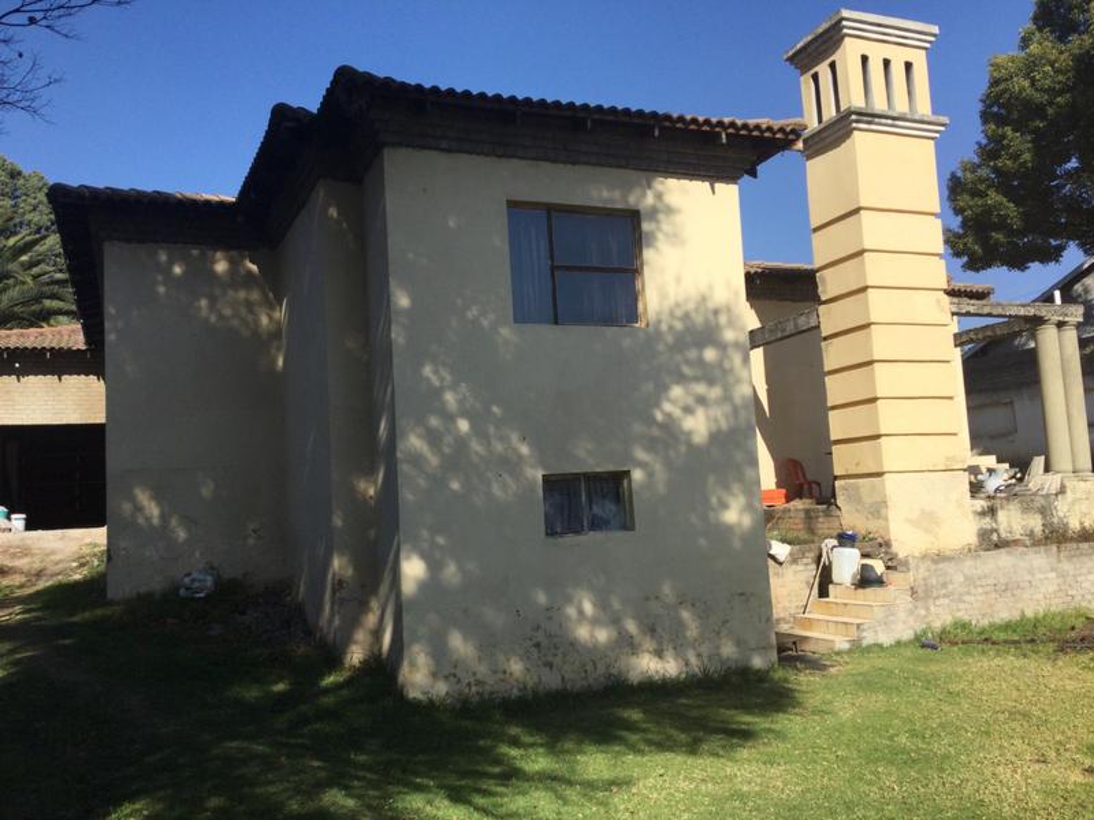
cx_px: 547
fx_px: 980
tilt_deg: +3.0
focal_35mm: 31
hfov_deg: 58.4
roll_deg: +3.5
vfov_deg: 45.4
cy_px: 410
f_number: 2.4
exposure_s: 1/1217
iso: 25
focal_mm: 3.3
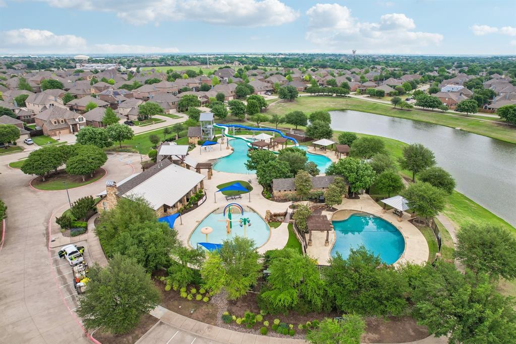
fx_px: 315
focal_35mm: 22
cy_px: 172
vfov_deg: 57.2
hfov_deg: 78.6
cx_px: 258
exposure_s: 1/1000
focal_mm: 8.4
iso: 100
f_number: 2.8
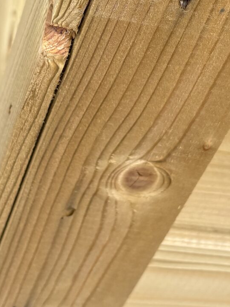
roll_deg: -26.7
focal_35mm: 93
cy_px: 12
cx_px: 157
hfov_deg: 15.9
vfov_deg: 20.5
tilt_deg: -38.6
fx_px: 824
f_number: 1.6
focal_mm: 5.96
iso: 50
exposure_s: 1/850
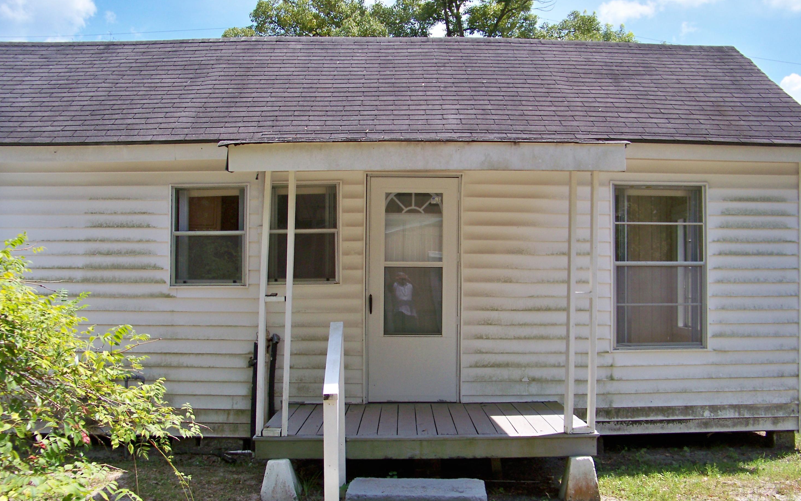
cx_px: 393
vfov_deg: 35.3
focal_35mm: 36
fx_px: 786
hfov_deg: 54.0
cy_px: 254
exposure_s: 1/800
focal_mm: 5.85
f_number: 2.8
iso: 100
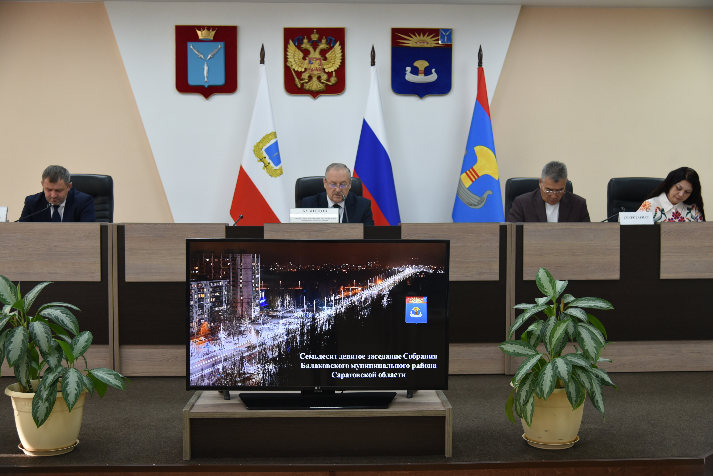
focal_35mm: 44
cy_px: 238
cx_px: 356
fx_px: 872
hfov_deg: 44.5
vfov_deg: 30.5
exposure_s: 1/60
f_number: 4
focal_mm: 44
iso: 400
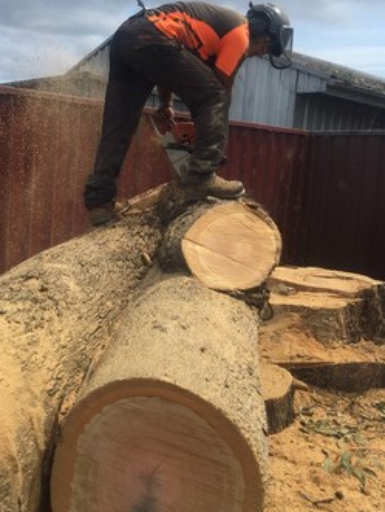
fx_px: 592
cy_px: 242
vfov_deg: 46.7
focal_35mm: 40
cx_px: 148
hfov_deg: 35.8
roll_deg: -6.3
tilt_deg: -6.2
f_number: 2.2
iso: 32
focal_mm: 4.15
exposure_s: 1/1364
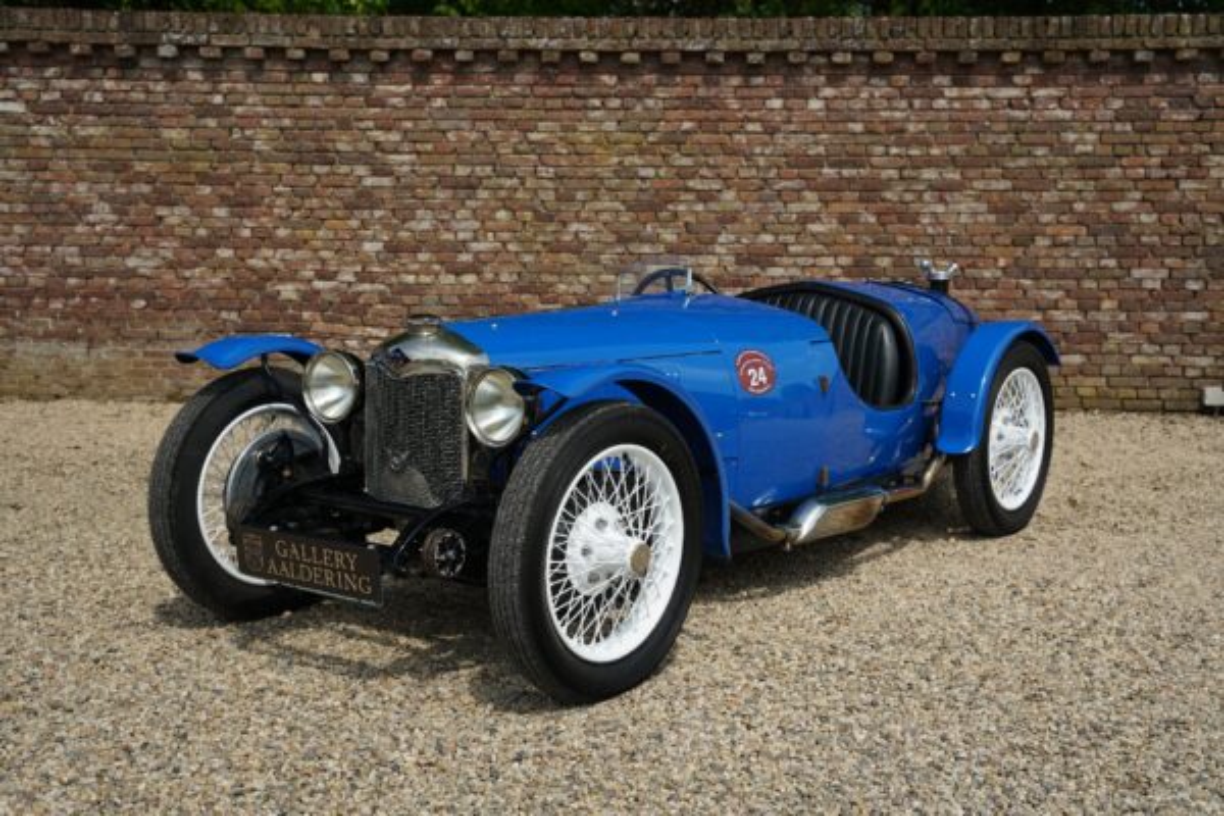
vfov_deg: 30.3
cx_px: 612
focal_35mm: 44
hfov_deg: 44.2
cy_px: 408
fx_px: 1506
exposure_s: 1/250
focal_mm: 44.3
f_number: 6.3
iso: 100
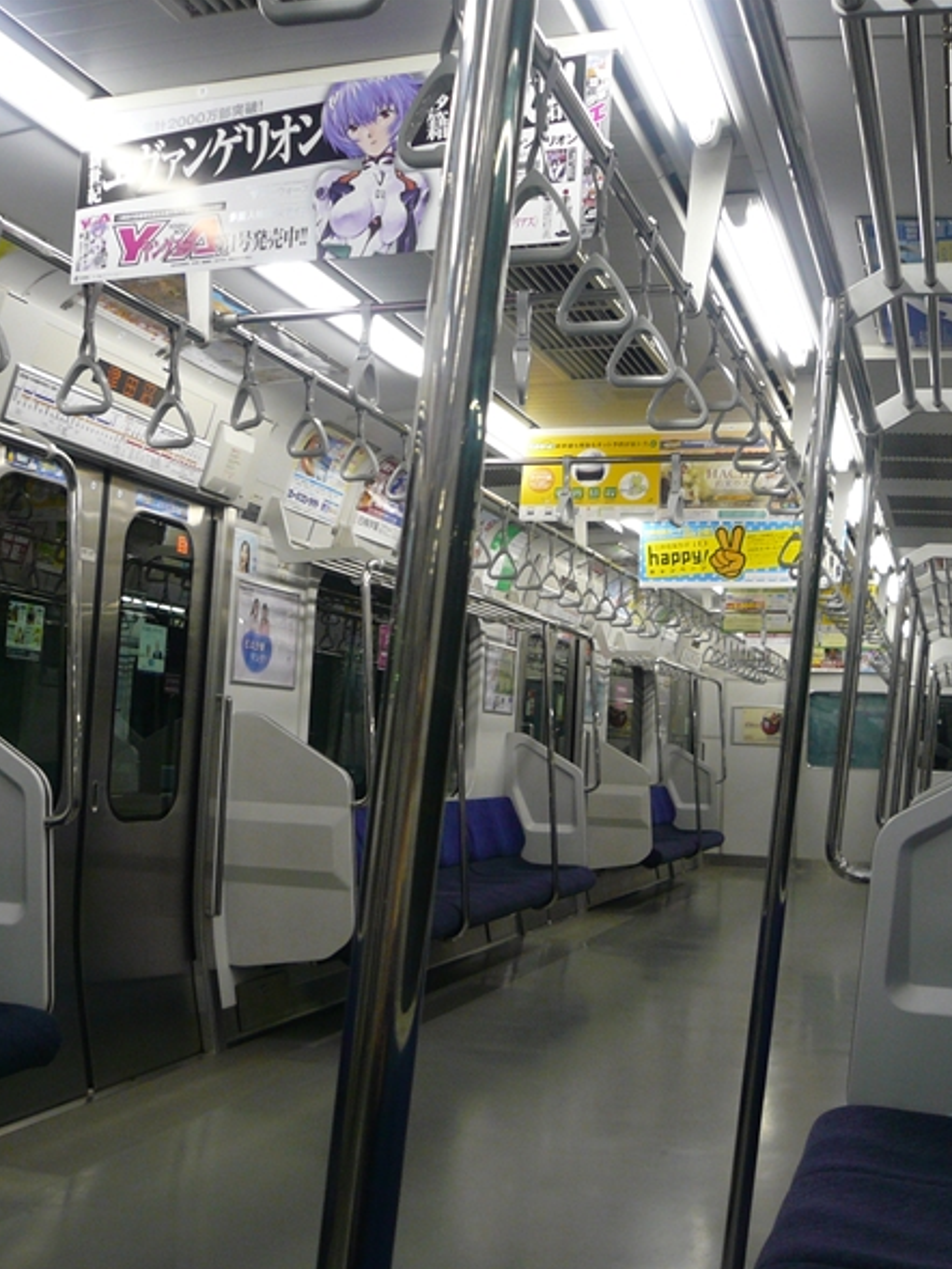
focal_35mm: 38
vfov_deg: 49.0
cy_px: 642
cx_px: 474
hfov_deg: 37.7
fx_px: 1393
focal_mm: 4.6
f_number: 2.8
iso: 100
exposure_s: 1/20
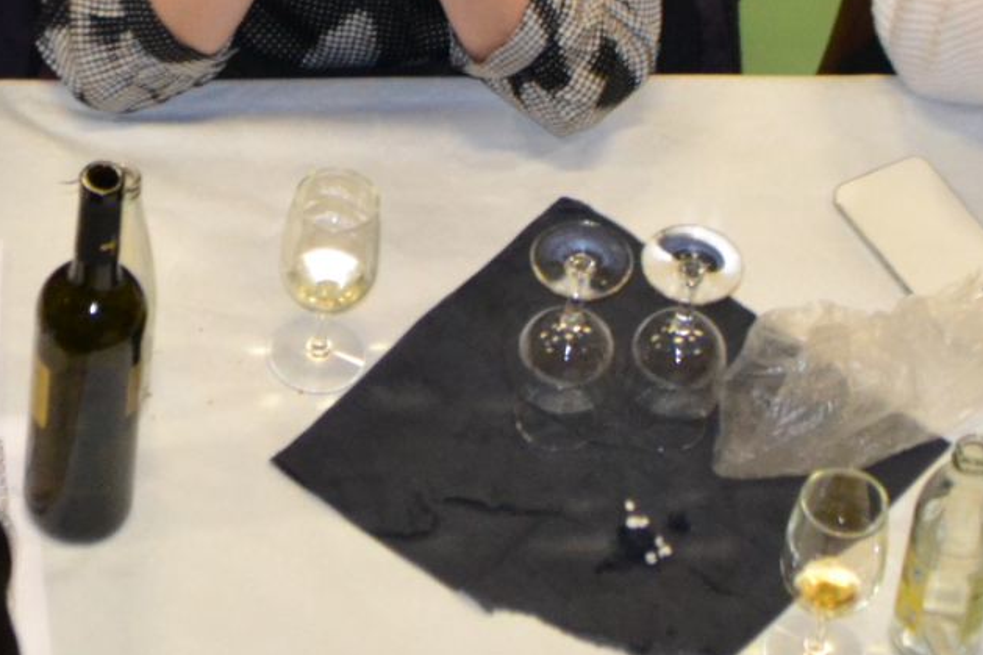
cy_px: -223
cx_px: 191
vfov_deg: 5.1
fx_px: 7333
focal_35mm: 269
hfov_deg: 7.7
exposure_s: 1/60
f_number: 5.6
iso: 2000
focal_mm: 55
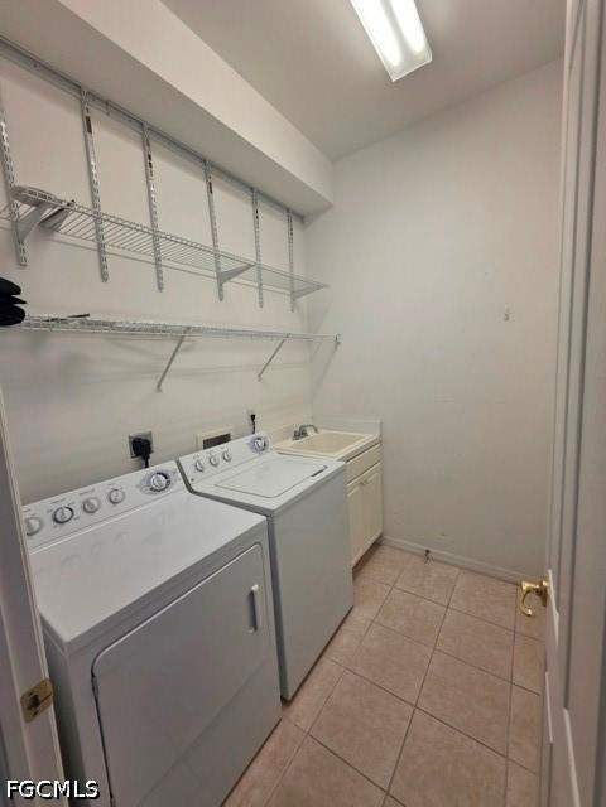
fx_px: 303
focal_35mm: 13
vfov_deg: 106.2
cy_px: 404
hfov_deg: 89.9
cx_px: 303
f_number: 1.9
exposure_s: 1/120
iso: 100
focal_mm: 2.2
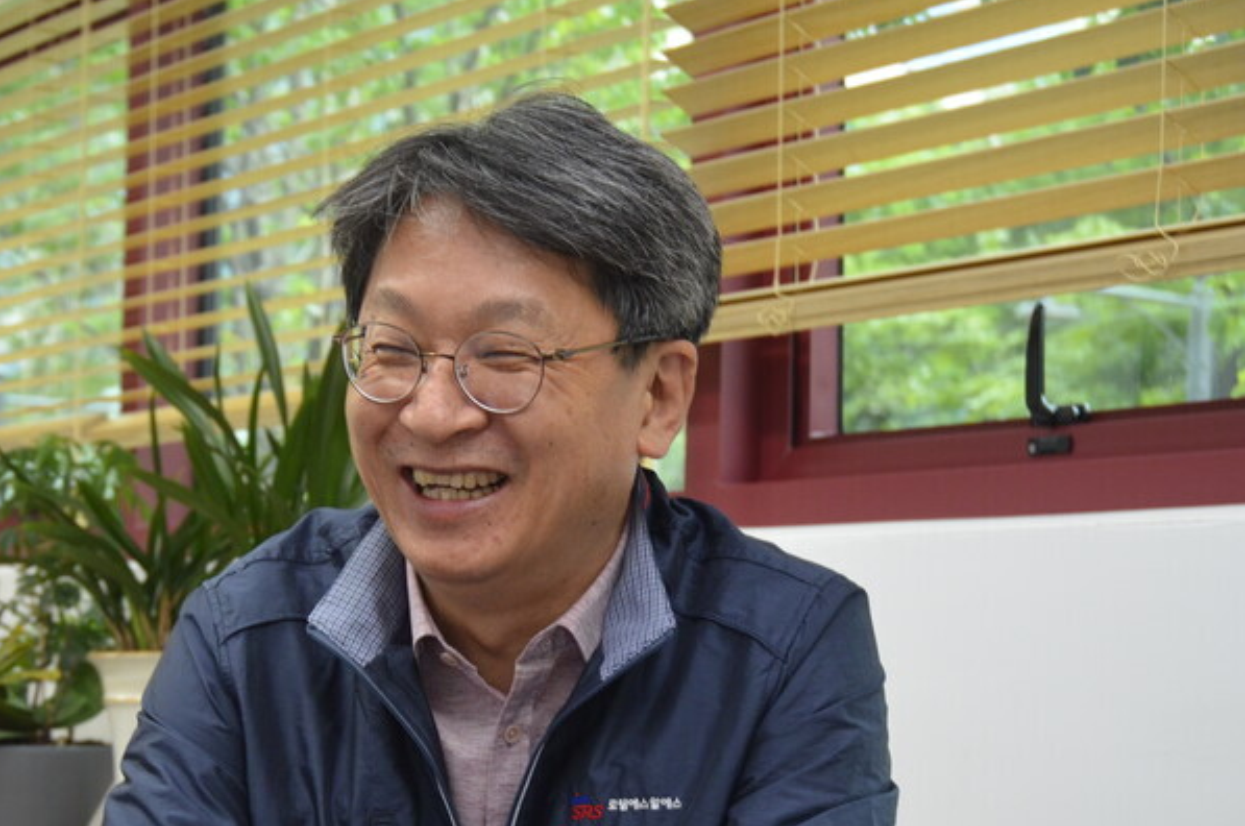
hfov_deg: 24.4
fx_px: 2831
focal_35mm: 82
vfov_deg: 16.5
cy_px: 638
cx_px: 246
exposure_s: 1/60
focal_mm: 34
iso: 720
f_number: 4
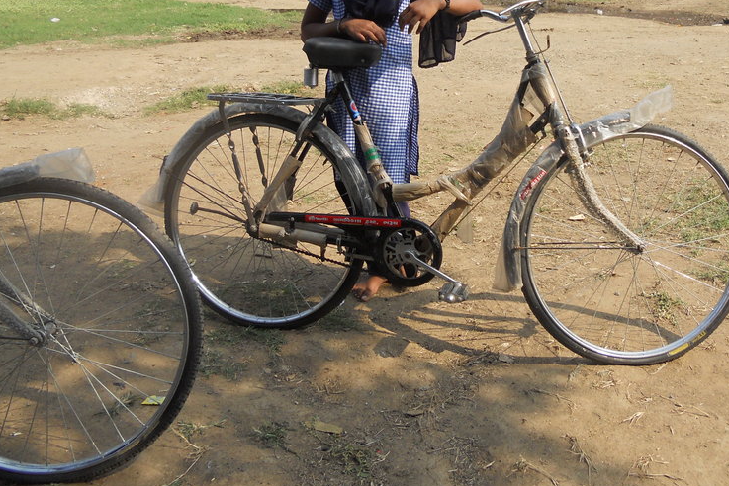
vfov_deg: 33.5
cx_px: 456
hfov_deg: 49.1
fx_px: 790
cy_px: 121
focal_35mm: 39
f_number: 3.2
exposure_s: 1/640
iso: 100
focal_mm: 4.9
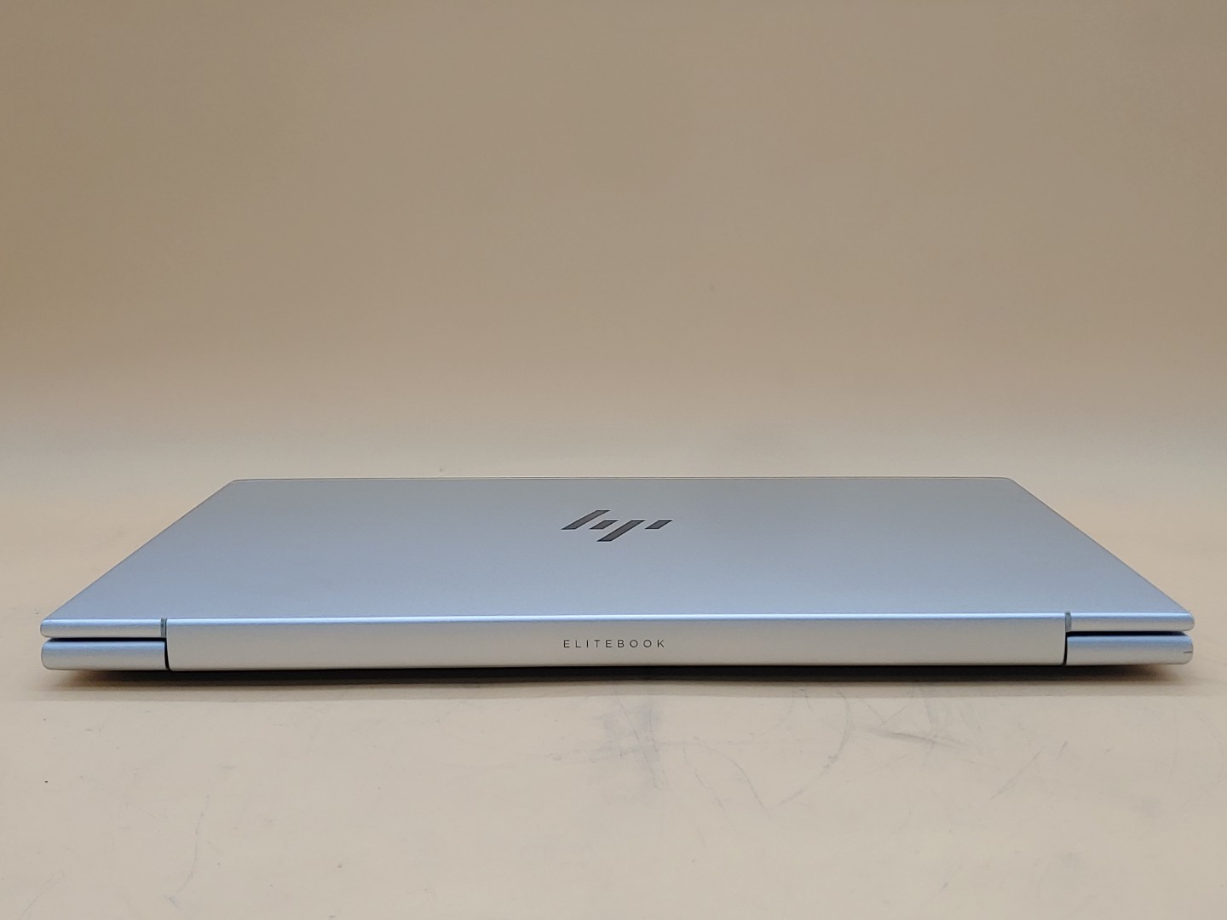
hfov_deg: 42.9
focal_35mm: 44
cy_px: 460
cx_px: 614
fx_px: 1560
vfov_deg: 32.9
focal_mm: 4.36
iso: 50
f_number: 1.8
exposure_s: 1/191
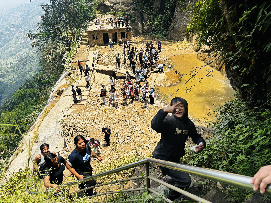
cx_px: 136
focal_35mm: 26
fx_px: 204
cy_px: 102
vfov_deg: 53.1
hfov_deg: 67.3
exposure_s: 1/1263
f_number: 1.6
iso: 50
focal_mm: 5.96
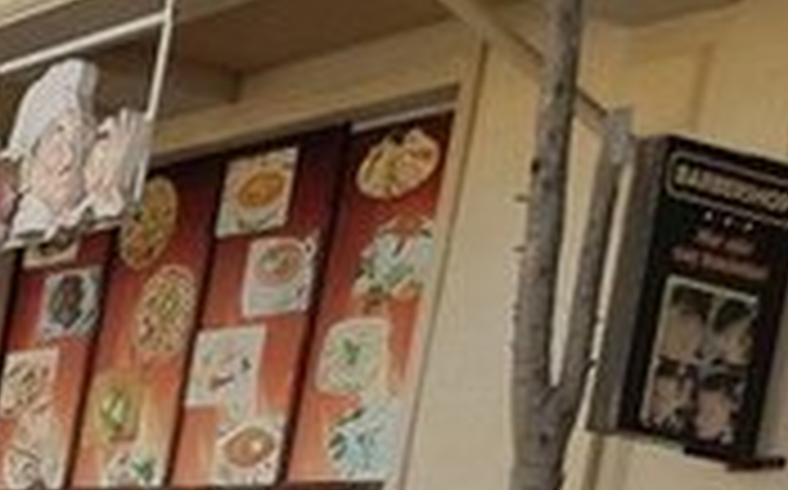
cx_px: -459
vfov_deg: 11.4
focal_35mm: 104
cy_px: 960
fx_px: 2231
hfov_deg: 17.6
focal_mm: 4.2
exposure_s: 1/732
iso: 40
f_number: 1.7
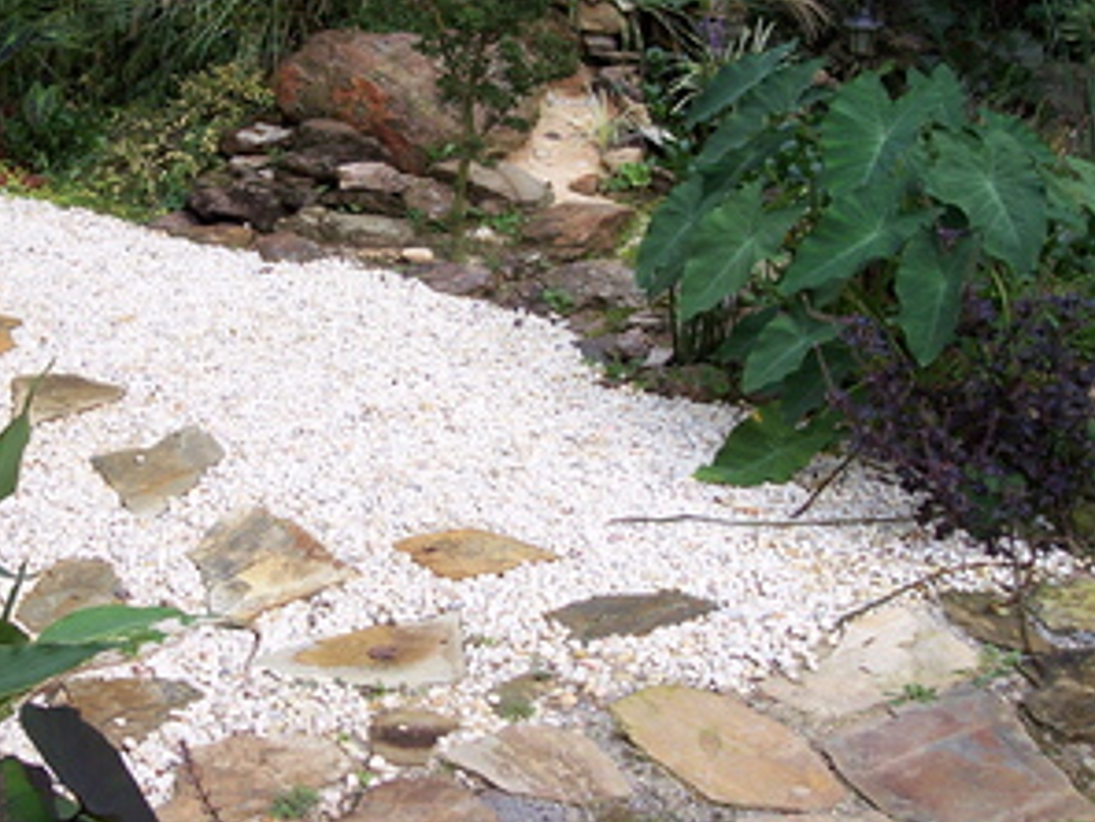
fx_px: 1835
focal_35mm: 58
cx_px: 363
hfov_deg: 32.9
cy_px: 237
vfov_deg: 25.0
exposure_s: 1/250
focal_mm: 8
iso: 100
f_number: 3.4
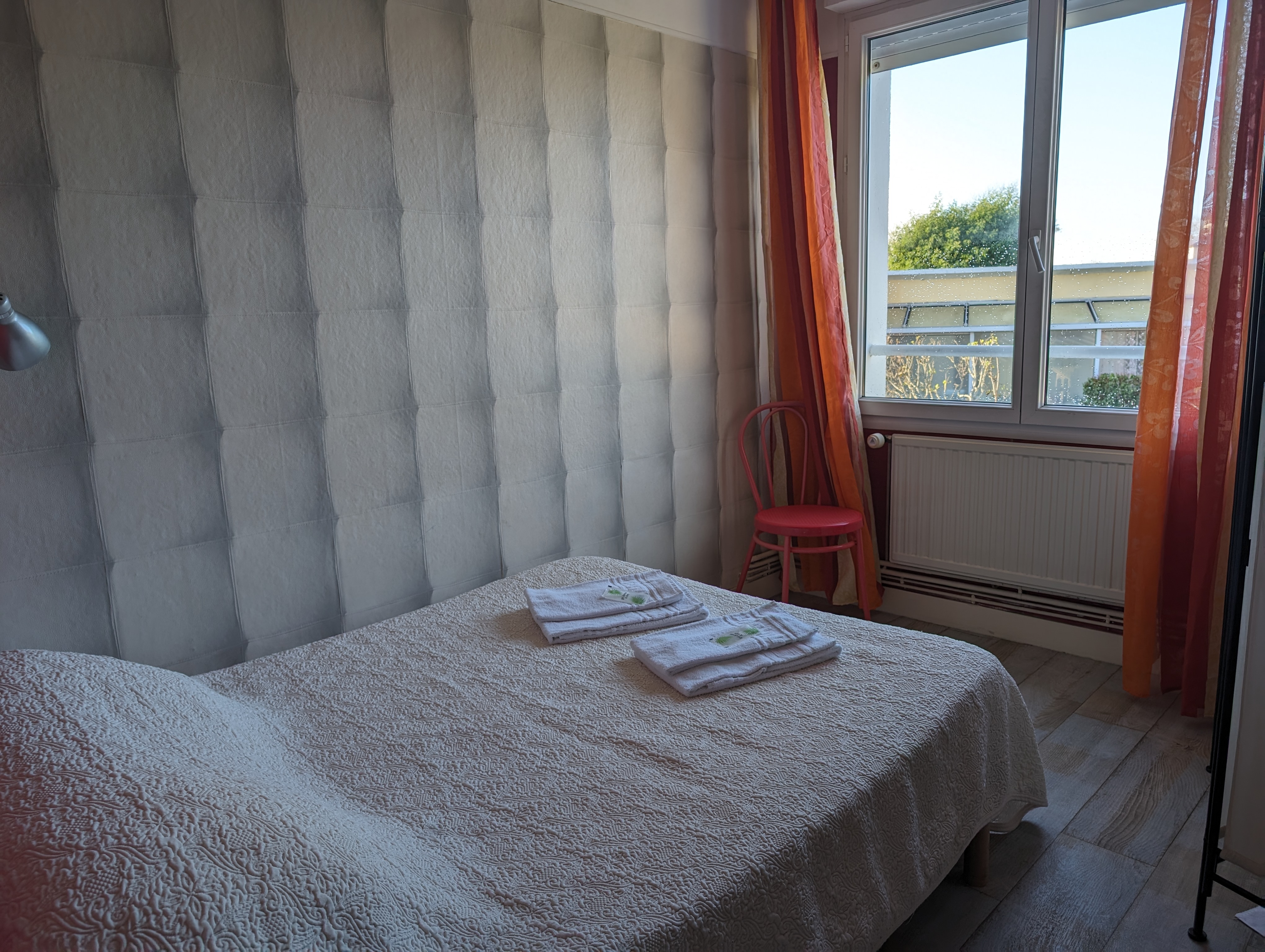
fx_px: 878
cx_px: 632
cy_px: 476
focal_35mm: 24
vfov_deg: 56.9
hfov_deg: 71.5
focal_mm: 6.9
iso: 25
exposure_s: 1/157
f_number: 1.68
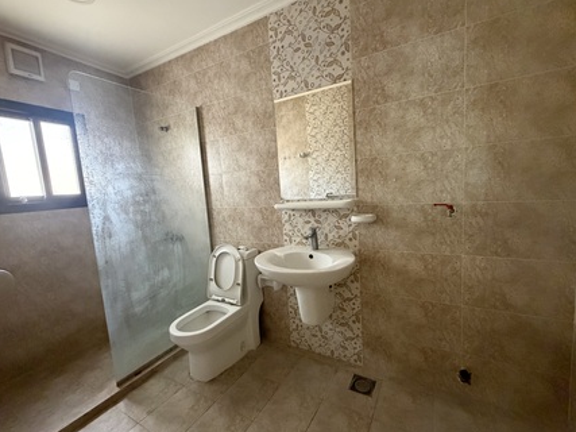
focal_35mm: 15
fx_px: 250
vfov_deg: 81.7
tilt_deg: -6.6
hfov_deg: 98.1
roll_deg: +3.7
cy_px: 215
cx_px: 304
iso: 640
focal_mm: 2.22
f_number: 2.2
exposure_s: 1/60
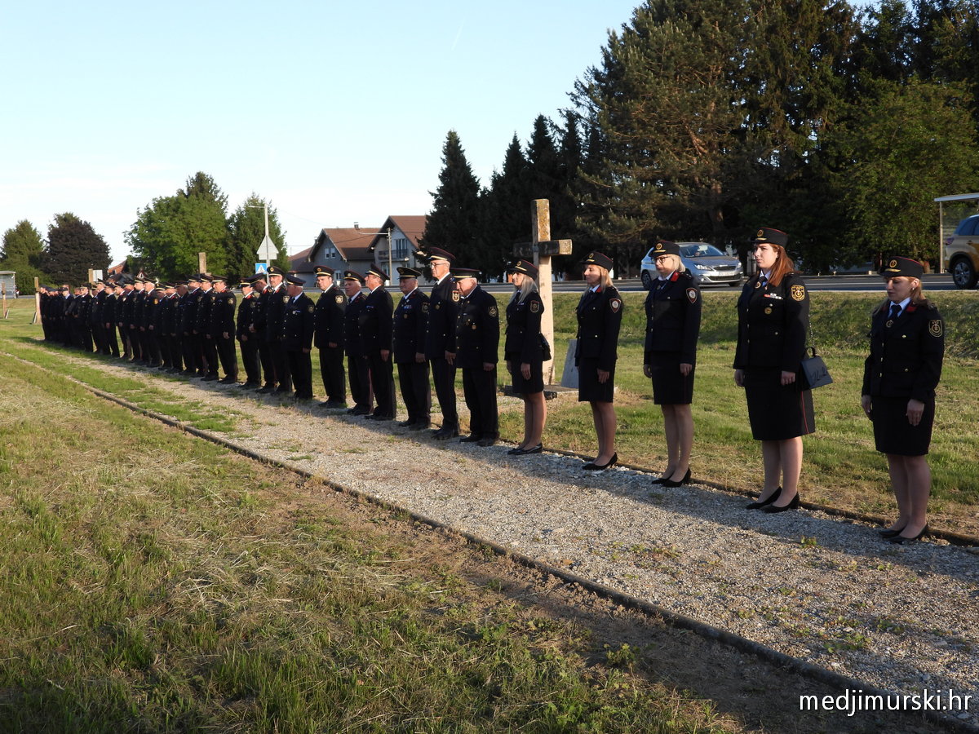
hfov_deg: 40.4
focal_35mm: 47
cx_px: 490
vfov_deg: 30.9
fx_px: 1329
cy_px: 367
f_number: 3.2
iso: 100
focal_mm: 8.5
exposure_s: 1/400
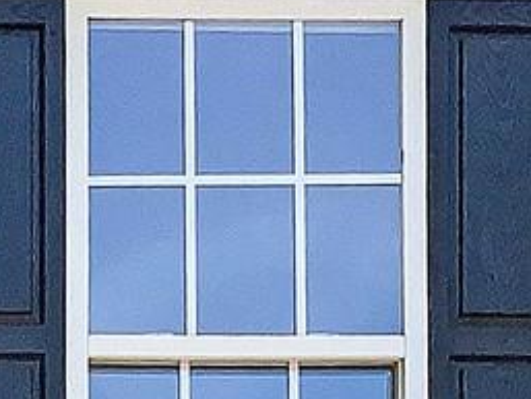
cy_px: 1017
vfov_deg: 6.1
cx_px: -25
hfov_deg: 8.5
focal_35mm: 231
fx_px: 3545
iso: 16
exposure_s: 1/491
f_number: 1.8
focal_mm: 3
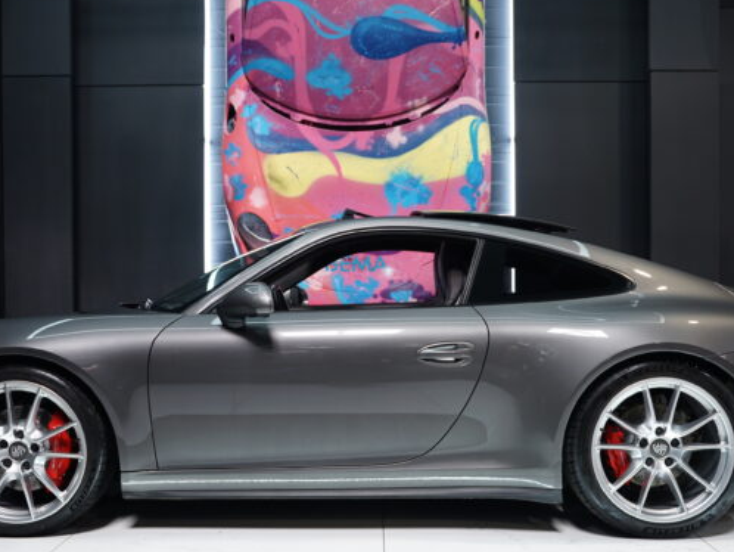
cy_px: 320
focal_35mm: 43
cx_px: 370
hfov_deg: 43.7
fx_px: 915
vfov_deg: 33.4
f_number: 2.8
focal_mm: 29.1
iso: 400
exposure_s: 1/80
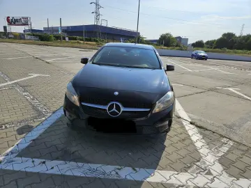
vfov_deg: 58.9
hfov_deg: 73.9
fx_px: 167
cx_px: 126
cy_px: 94
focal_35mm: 23
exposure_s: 1/3333
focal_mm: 5.4
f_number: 1.8
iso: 25
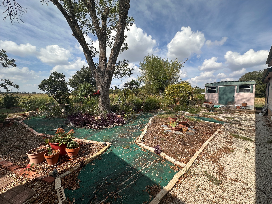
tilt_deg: -3.4
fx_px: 110
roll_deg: -0.5
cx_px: 136
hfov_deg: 102.1
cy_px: 102
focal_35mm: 14
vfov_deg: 85.7
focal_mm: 2.22
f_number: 2.2
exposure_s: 1/1575
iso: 50
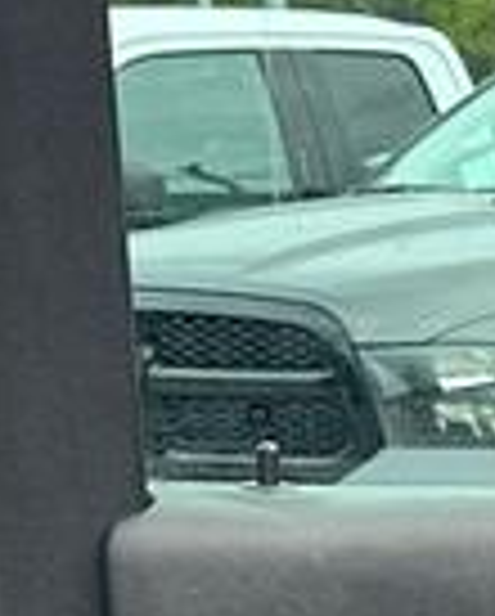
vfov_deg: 8.7
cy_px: 773
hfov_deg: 6.1
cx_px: 1818
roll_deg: -1.9
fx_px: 4002
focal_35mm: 219
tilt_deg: -10.0
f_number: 1.78
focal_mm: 6.86
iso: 80
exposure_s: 1/121
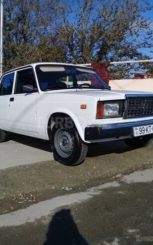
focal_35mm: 33
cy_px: 122
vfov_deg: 58.1
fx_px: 220
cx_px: 73
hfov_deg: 38.3
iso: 50
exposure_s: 1/2242
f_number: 2.2
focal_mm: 3.3
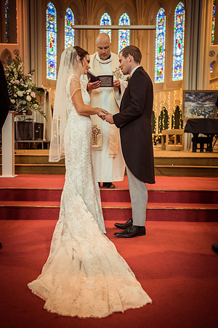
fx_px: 318
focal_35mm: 35
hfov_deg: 37.9
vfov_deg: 54.4
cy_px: 164
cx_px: 109
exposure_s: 1/200
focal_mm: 35
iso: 800
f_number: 2.8
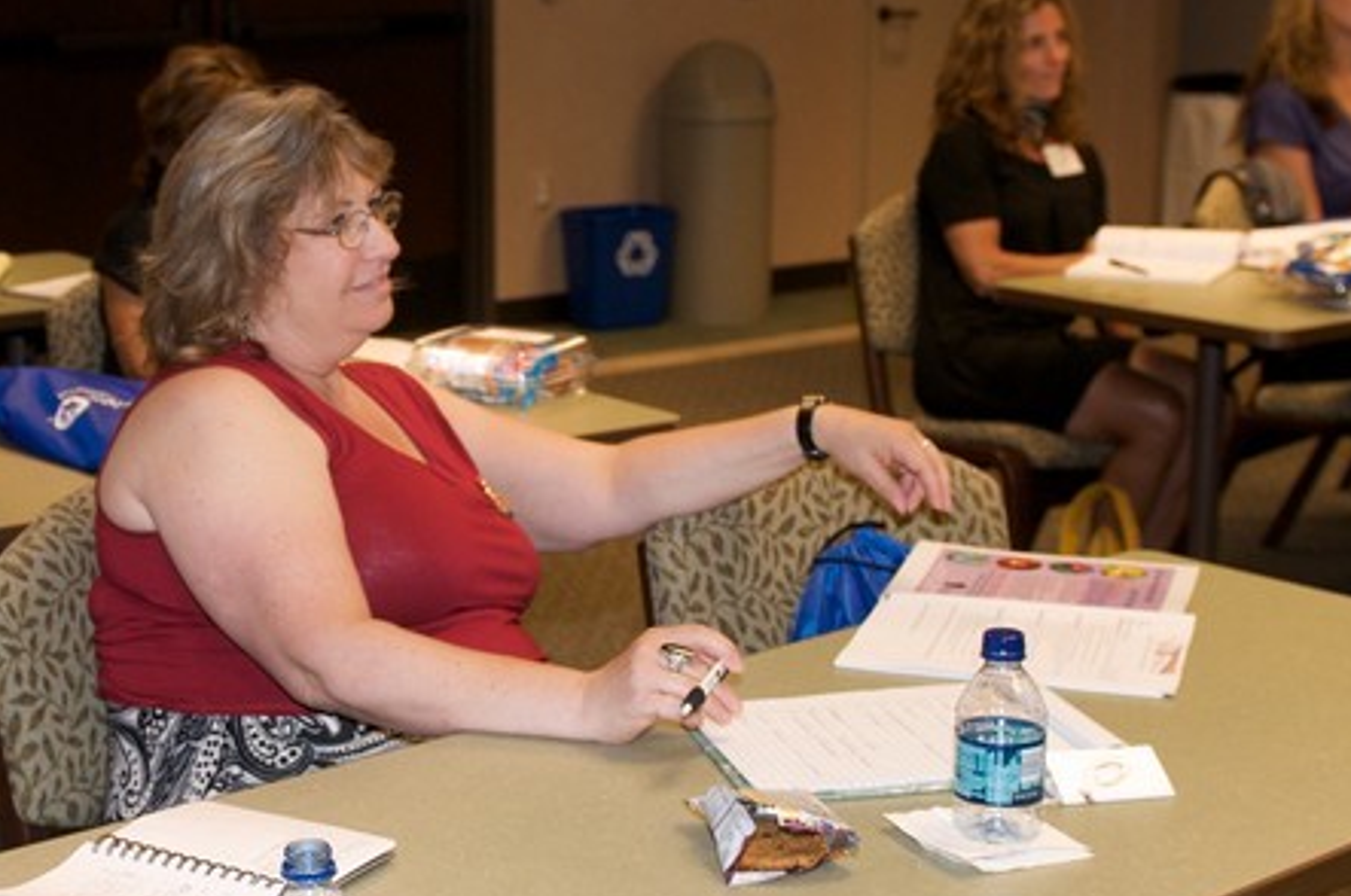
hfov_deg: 30.5
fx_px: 2436
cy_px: 408
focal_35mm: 65
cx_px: 339
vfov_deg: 20.9
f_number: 3.2
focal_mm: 24
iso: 400
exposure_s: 1/100
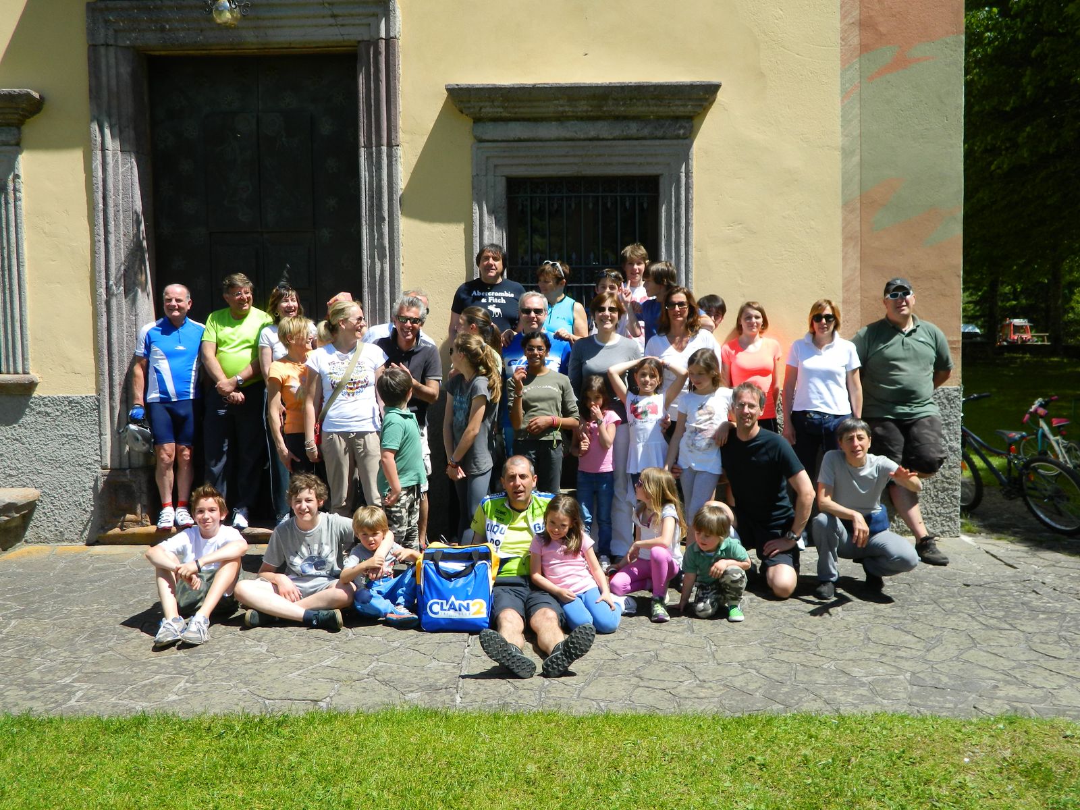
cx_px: 540
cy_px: 405
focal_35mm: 31
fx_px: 967
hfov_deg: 58.4
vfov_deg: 45.4
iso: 80
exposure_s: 1/800
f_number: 3.2
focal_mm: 5.6
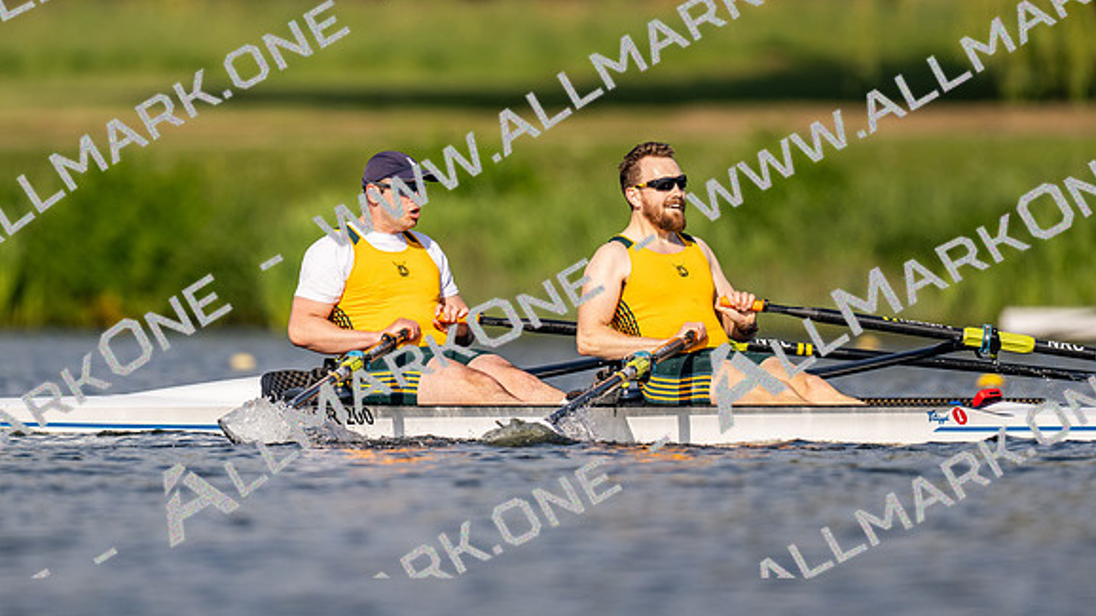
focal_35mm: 947
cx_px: 548
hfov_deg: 2.3
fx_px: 27519
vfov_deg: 1.3
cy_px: 253
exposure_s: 1/2500
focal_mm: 600
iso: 200
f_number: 4
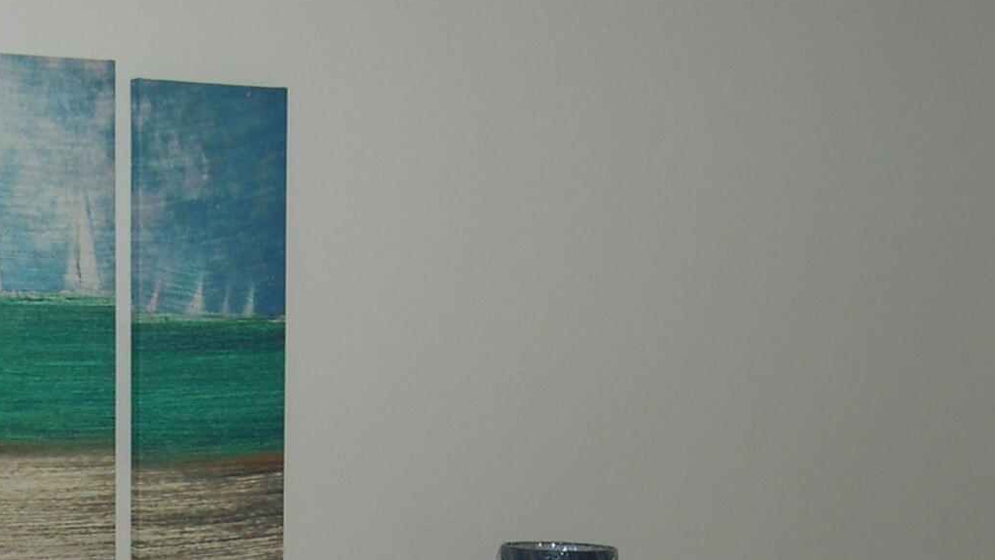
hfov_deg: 22.7
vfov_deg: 12.6
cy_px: 792
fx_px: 2427
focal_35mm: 92
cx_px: 143
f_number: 2.8
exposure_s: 1/60
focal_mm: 8
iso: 100
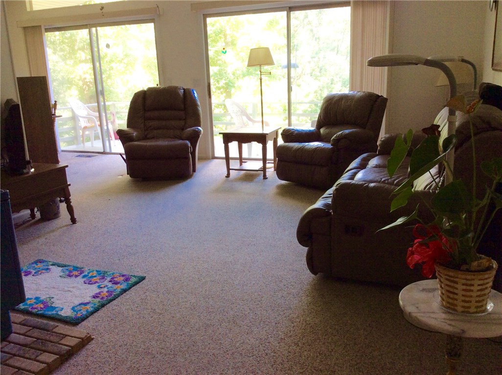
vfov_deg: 44.0
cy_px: 188
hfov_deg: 56.9
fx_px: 463
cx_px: 251
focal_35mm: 32
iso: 40
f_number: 2.4
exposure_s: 1/24
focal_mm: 3.3
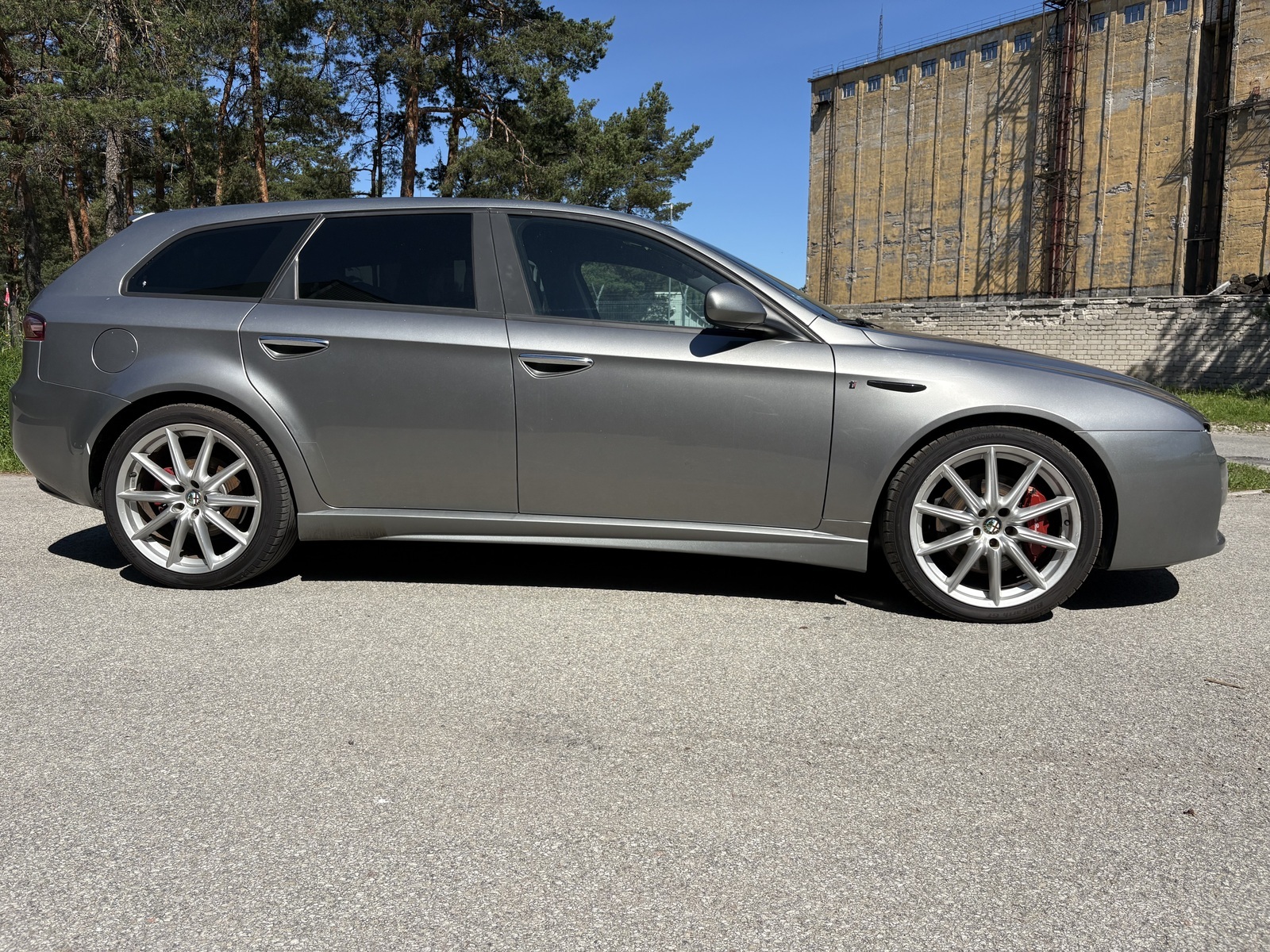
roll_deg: +0.4
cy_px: 476
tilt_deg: -6.7
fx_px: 954
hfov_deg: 67.3
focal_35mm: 26
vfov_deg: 53.1
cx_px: 635
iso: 50
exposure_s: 1/4065
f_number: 1.6
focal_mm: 5.96
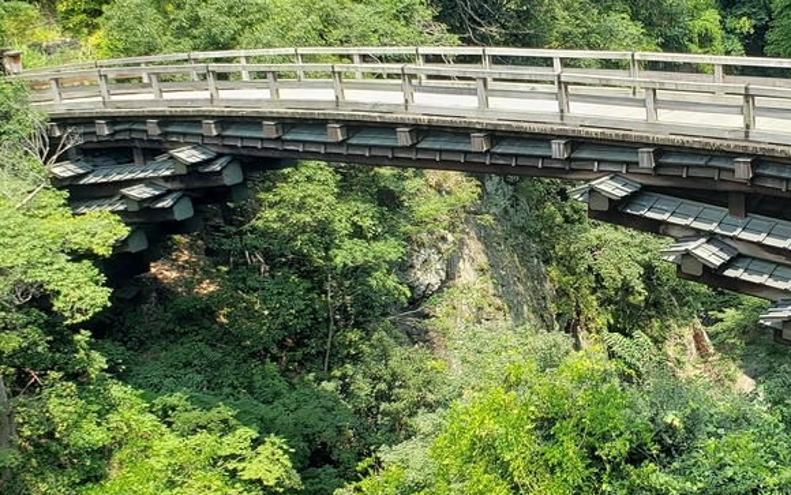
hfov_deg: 35.4
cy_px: 213
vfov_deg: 22.8
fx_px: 1229
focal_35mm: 57
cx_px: 510
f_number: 2.4
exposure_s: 1/453
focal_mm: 4.3
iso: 50
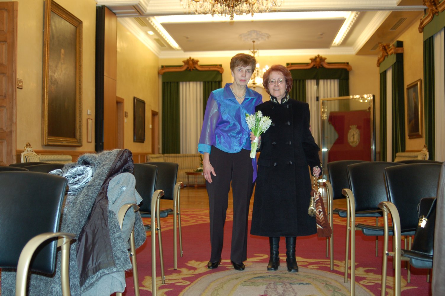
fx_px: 519
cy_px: 148
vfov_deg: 31.8
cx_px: 222
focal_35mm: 42
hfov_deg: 46.4
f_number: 3.3
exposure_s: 1/60
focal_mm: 28
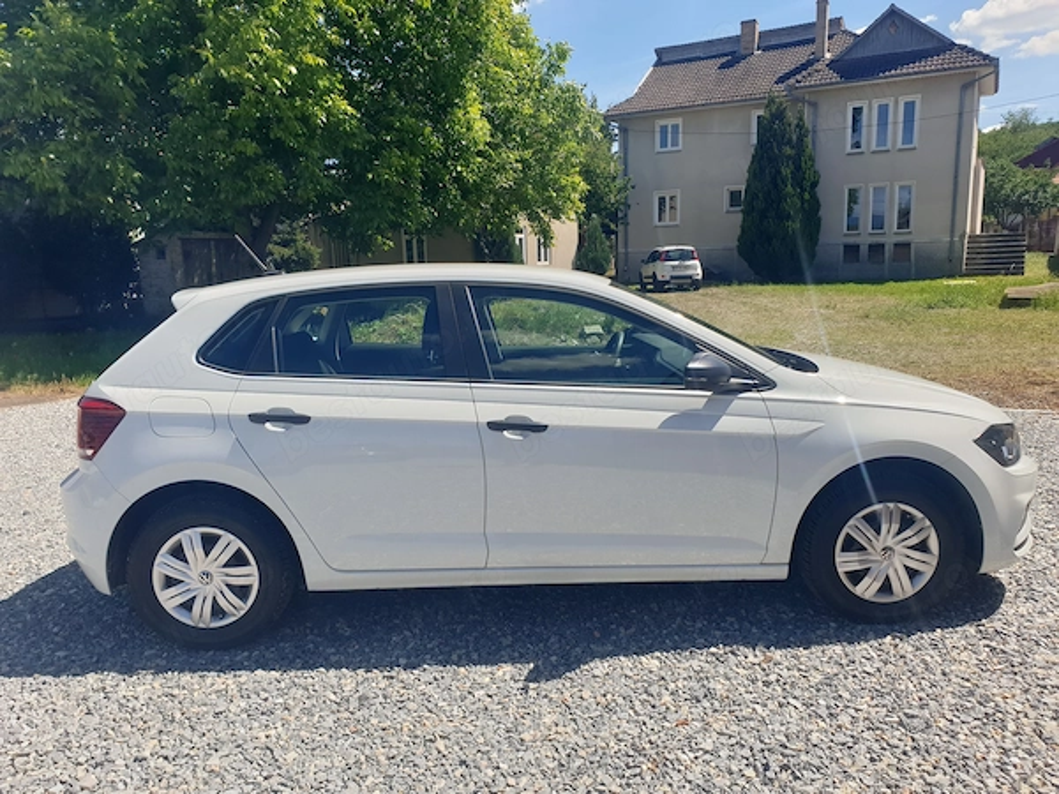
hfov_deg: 67.3
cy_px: 397
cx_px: 530
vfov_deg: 53.1
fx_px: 795
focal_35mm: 26
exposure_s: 1/1192
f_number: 2.4
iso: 50
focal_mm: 4.3
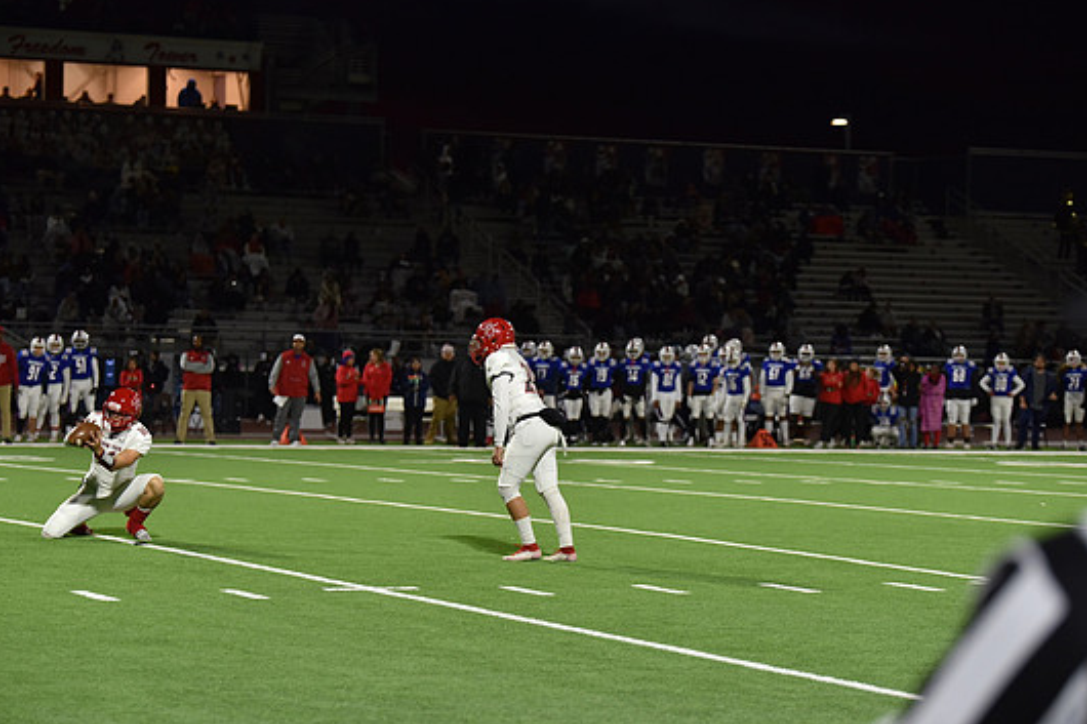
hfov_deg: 17.8
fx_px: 3471
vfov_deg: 11.9
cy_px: 383
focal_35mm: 115
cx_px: 519
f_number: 2.8
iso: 1800
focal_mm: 105
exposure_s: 1/500
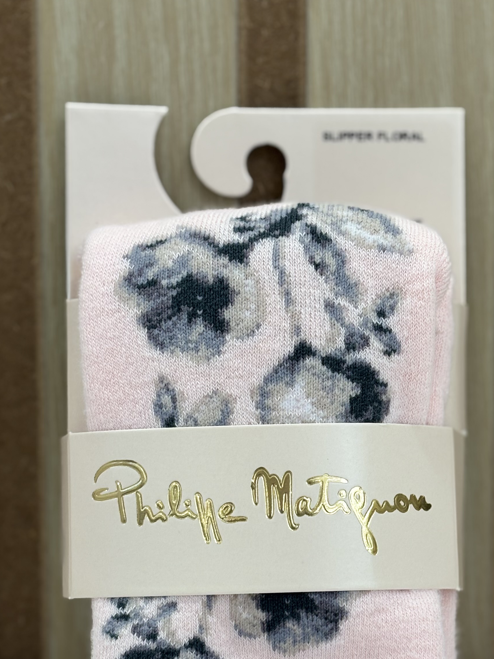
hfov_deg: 16.0
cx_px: 338
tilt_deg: -8.2
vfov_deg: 21.2
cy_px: 437
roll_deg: -0.7
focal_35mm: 92
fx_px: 1751
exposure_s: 1/60
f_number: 1.6
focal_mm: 5.96
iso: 32
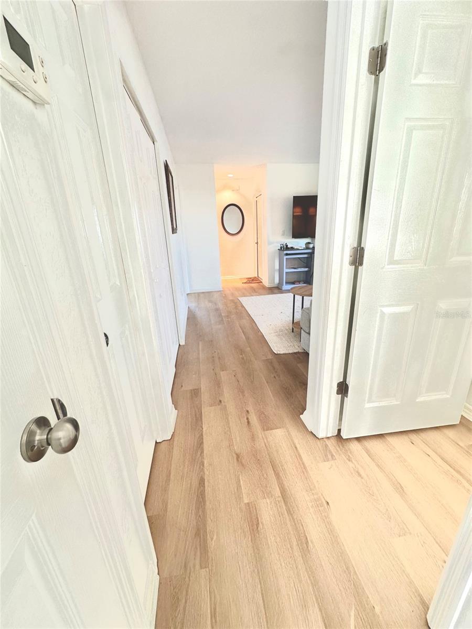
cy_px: 314
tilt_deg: -18.3
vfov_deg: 102.1
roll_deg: +1.6
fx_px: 255
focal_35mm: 14
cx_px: 236
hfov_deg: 85.7
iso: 200
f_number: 2.2
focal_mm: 2.22
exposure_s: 1/120
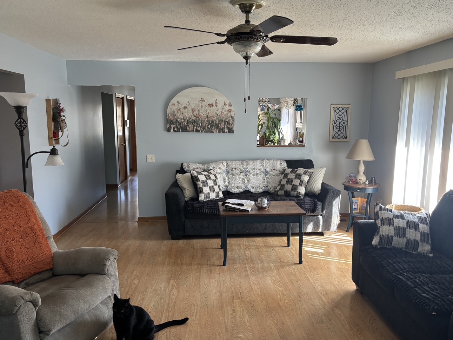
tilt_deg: -8.2
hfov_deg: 61.7
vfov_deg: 48.2
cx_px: 233
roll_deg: +0.1
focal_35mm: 29
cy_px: 179
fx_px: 379
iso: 125
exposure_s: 1/60
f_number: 1.6
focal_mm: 5.96
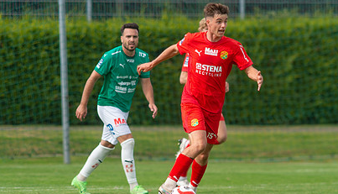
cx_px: 231
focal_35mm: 877
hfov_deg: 2.5
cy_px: 147
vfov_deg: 1.4
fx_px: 7896
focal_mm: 420
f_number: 4.5
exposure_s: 1/1600
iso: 450
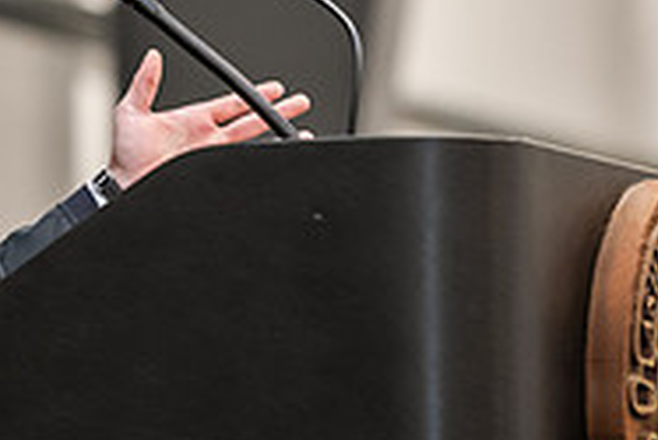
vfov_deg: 3.4
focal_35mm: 404
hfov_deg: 5.1
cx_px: -197
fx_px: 7390
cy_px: -65
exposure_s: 1/200
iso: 3200
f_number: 3.2
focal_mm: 130
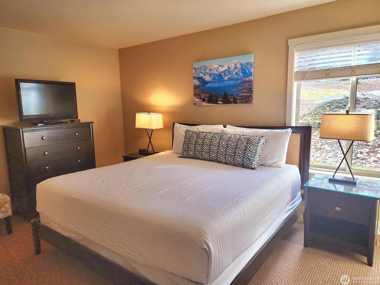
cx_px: 191
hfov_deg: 71.6
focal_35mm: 24
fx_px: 263
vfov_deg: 56.8
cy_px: 143
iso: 80
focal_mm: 6.4
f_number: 1.8
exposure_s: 1/120
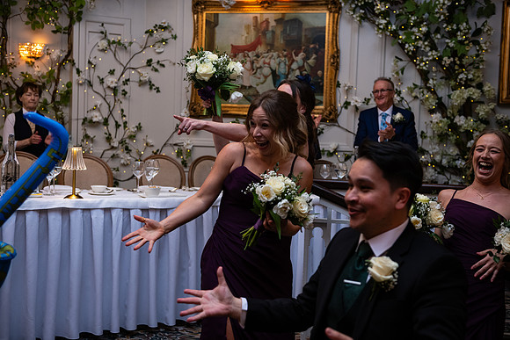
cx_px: 255
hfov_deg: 41.1
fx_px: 680
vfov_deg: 28.1
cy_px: 170
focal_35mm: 48
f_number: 3.5
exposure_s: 1/160
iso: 800
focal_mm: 48
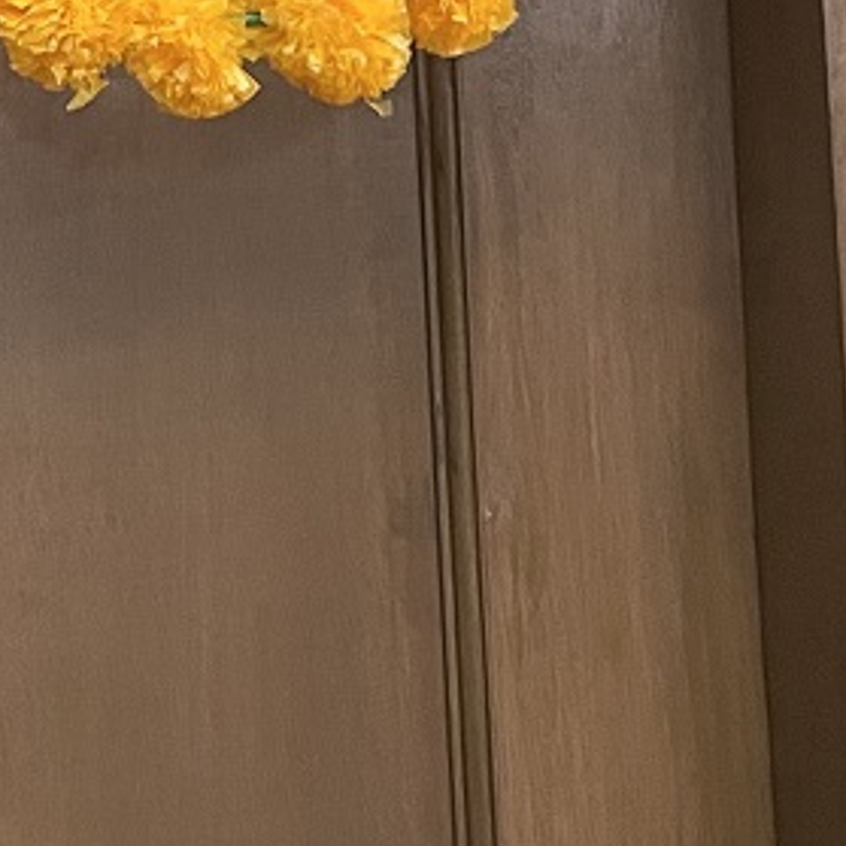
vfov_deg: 17.6
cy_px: 346
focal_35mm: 99
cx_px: -455
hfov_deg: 16.0
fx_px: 2737
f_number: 1.6
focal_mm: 4.2
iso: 500
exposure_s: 1/50
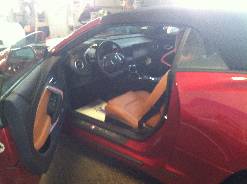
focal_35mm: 35
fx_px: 249
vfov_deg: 40.6
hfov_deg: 52.7
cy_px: 92
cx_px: 124
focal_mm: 3.85
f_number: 2.8
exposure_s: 1/15
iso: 160
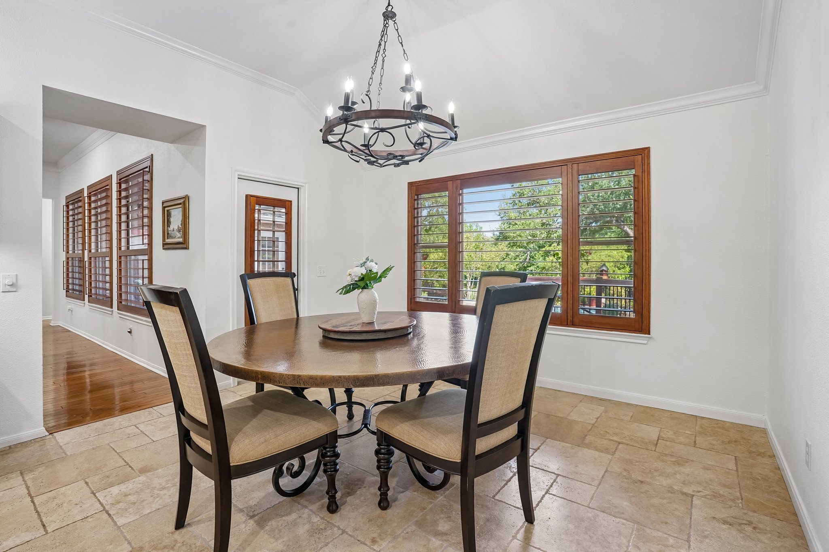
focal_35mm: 16
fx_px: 368
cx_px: 414
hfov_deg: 96.7
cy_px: 276
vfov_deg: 73.7
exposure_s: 1/20
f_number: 8
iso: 400
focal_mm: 16
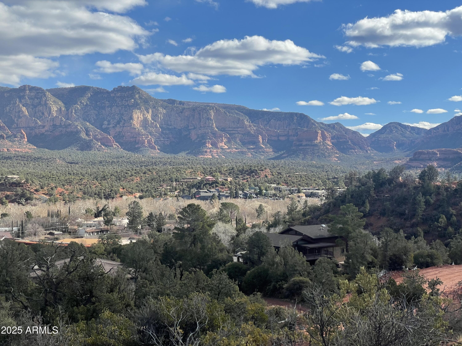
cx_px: 231
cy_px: 173
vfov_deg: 28.0
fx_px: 694
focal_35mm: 52
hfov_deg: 36.8
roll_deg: +1.3
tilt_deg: -1.2
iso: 25
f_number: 2
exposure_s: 1/1546
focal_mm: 6
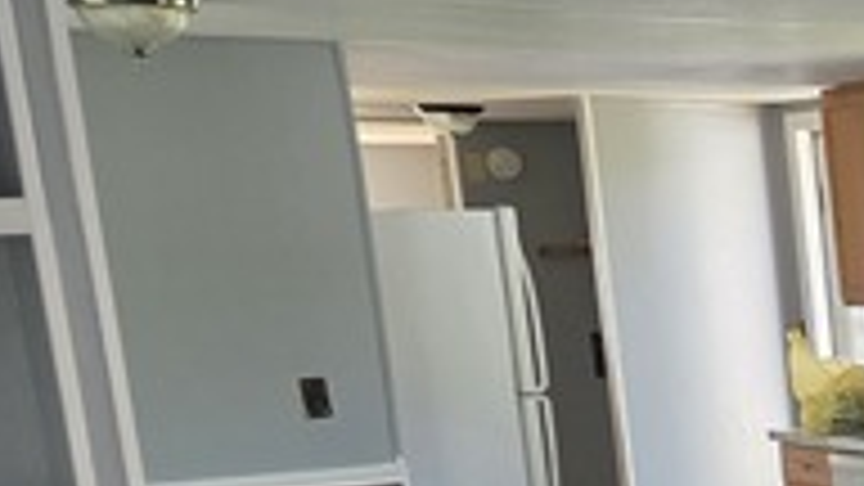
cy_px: 711
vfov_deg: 13.2
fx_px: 1993
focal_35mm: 87
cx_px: 1451
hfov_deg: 19.6
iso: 160
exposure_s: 1/180
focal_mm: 6.3
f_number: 1.7
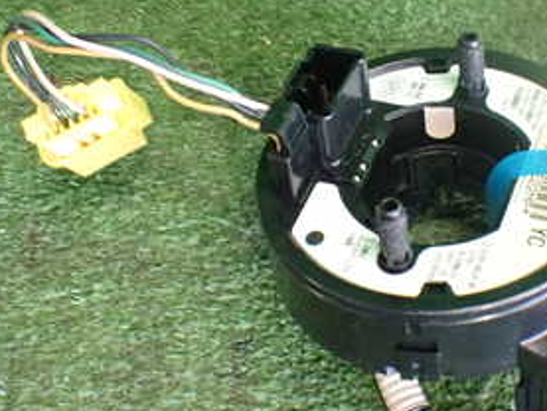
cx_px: 379
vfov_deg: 22.6
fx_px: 1028
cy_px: 170
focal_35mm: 65
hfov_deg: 29.5
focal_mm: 5.4
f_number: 2.3
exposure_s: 1/60
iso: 800
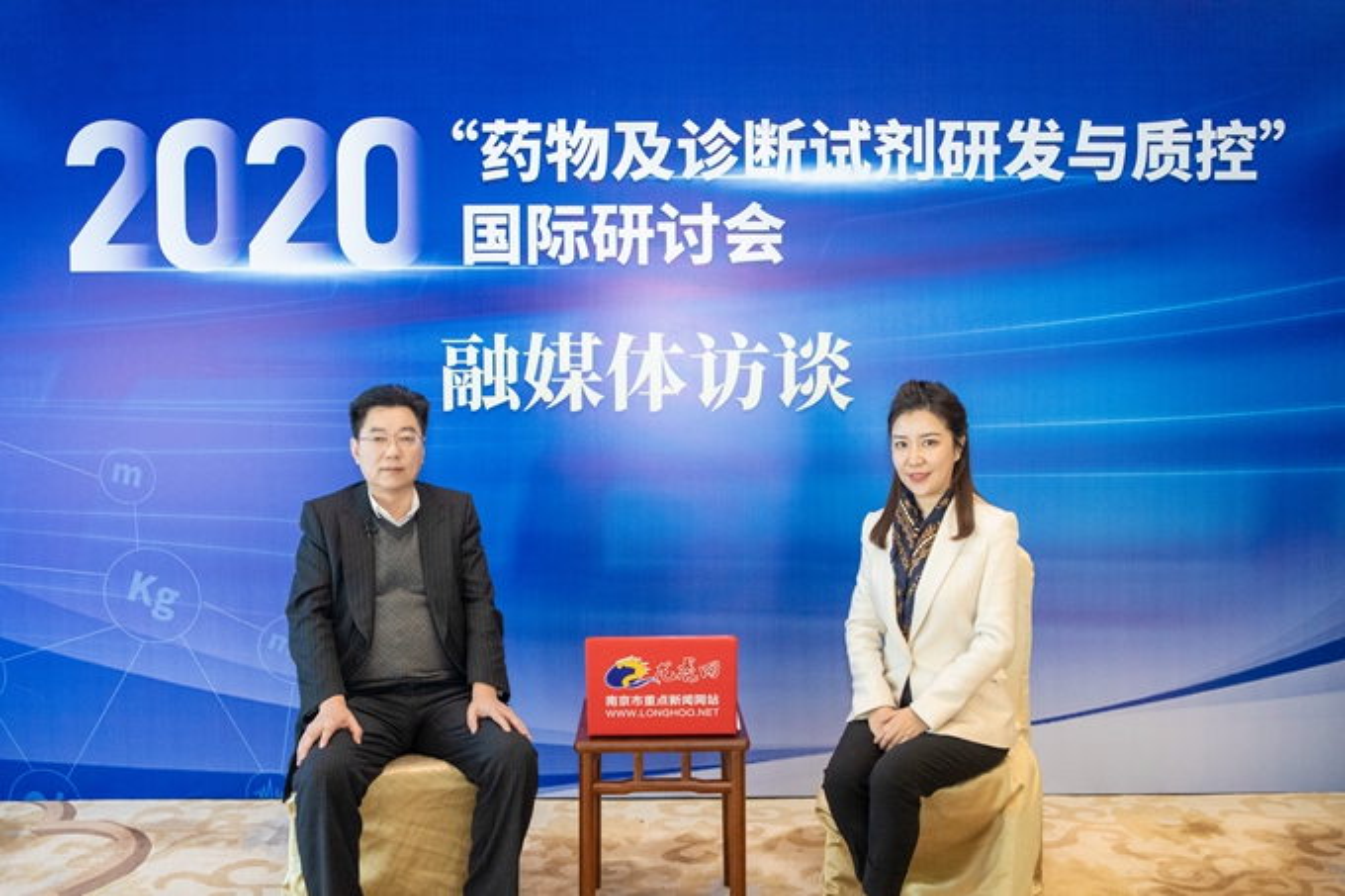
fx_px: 1120
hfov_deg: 61.9
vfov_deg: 43.6
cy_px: 448
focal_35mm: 30
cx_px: 672
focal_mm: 30
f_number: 5
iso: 8000
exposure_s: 1/125
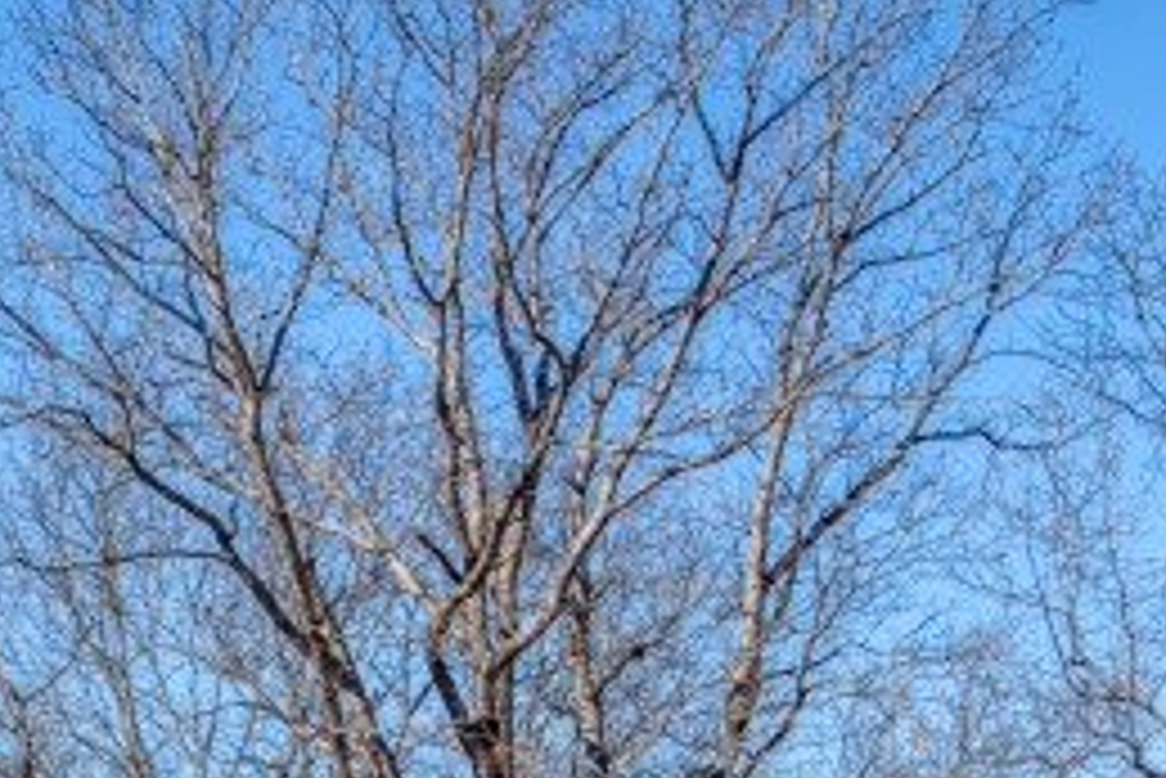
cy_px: 1498
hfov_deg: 12.9
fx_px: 5120
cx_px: 95
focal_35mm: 158
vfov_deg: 8.3
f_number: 5
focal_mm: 40
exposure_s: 1/80
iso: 100
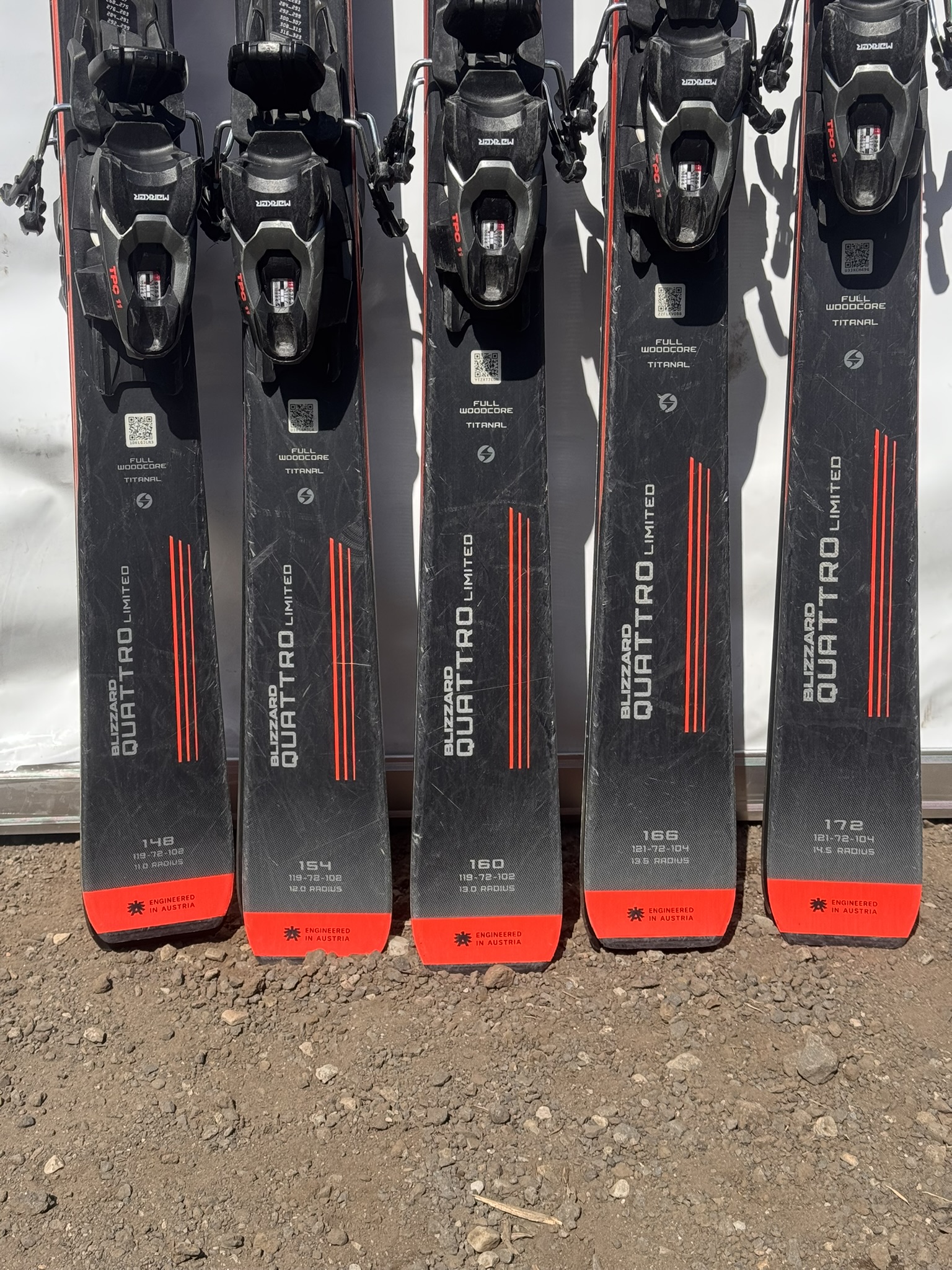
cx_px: 476
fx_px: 1760
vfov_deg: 39.7
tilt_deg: -20.7
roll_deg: +1.3
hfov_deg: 30.3
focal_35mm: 48
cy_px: 635
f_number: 1.78
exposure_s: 1/3425
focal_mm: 6.76
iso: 64
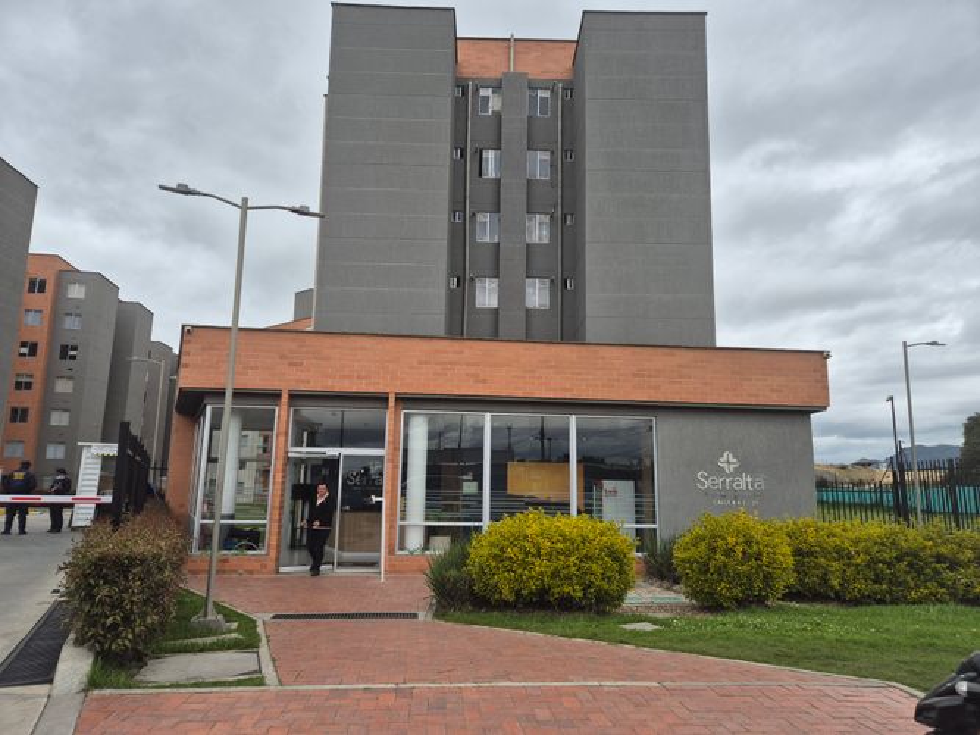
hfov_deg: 73.9
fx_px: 651
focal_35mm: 23
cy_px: 368
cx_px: 490
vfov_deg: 58.9
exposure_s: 1/1560
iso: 25
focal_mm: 5.4
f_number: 1.8
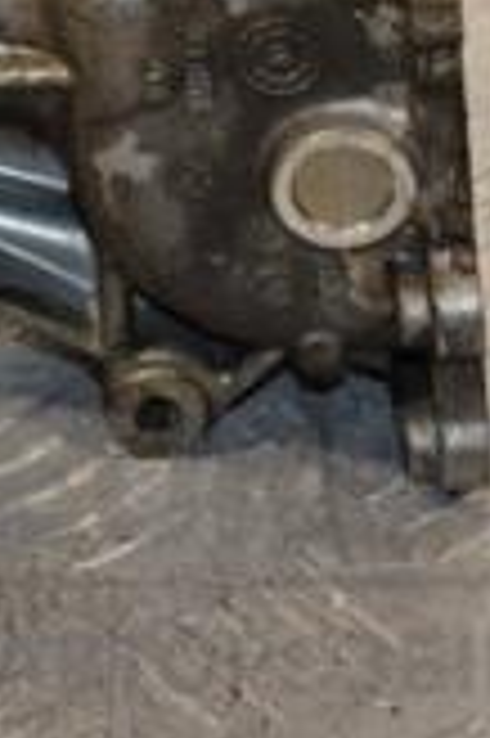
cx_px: -94
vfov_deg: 7.2
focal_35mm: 285
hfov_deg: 4.8
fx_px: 5831
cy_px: -122
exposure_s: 1/200
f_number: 6.3
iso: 800
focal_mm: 52
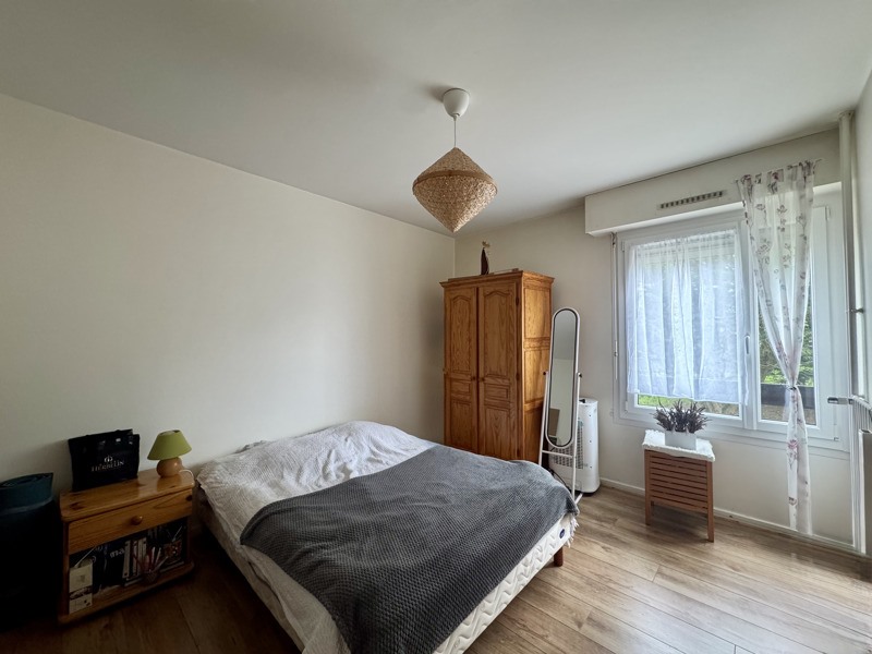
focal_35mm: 14
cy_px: 327
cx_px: 436
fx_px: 353
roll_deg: +0.6
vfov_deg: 85.7
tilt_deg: +1.7
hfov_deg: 102.1
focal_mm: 2.22
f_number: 2.2
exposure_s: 1/67
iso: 320
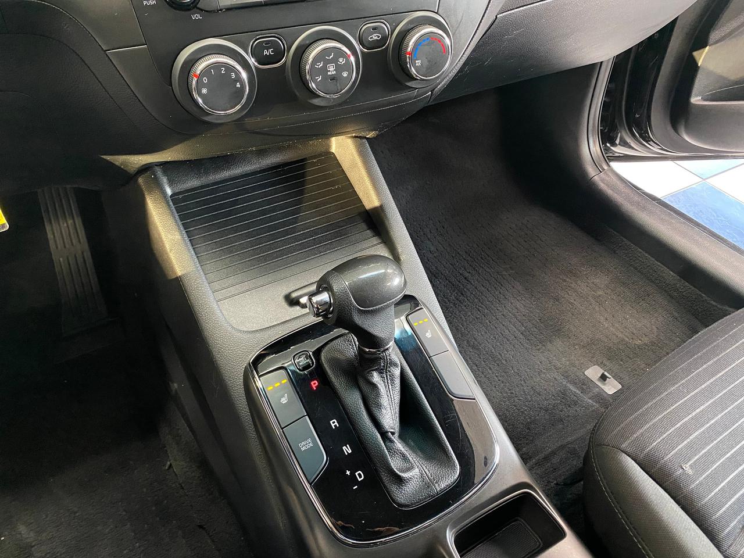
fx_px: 559
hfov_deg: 67.3
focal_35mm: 26
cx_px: 372
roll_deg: -3.5
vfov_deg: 53.1
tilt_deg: -43.2
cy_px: 279
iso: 640
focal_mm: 4.25
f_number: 1.8
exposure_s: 1/30
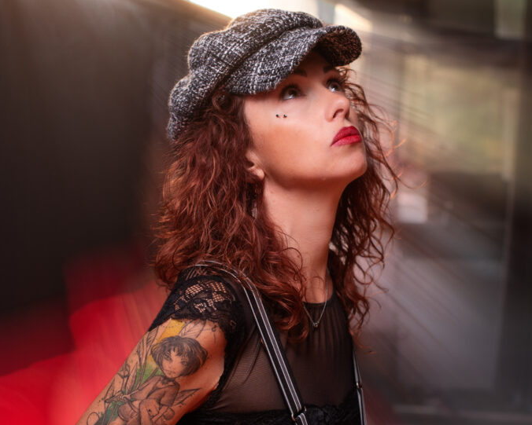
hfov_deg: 26.8
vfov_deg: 21.5
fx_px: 1118
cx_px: 266
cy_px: 295
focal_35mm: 71
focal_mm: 50
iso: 400
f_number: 3.5
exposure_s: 1/100
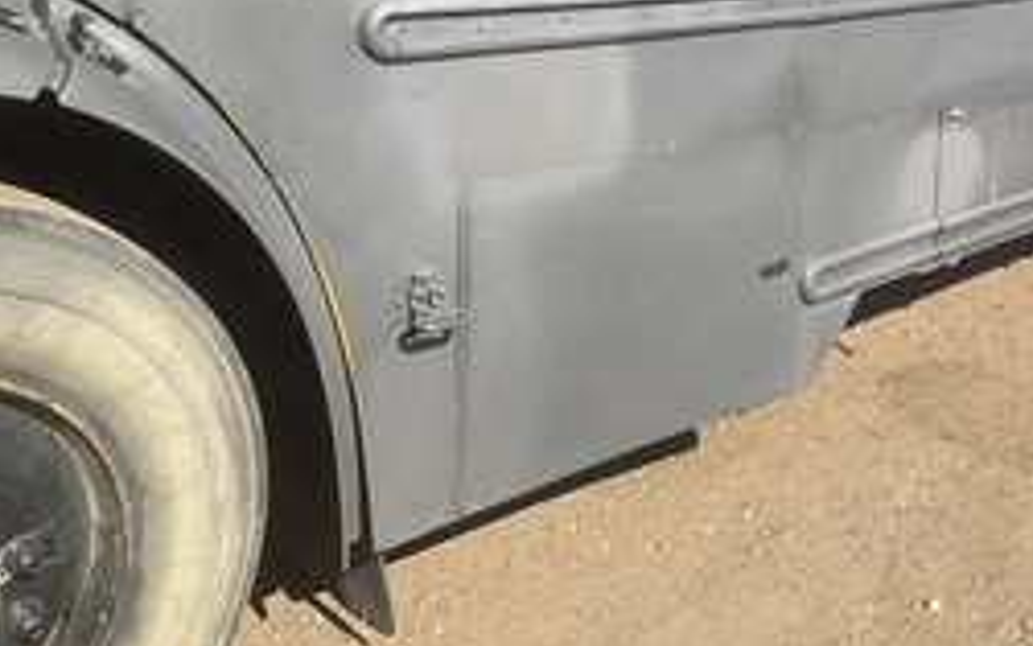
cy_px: 66
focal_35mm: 49
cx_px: 741
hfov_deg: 40.2
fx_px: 1380
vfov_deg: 25.5
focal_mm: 3
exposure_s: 1/1144
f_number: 1.8
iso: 25
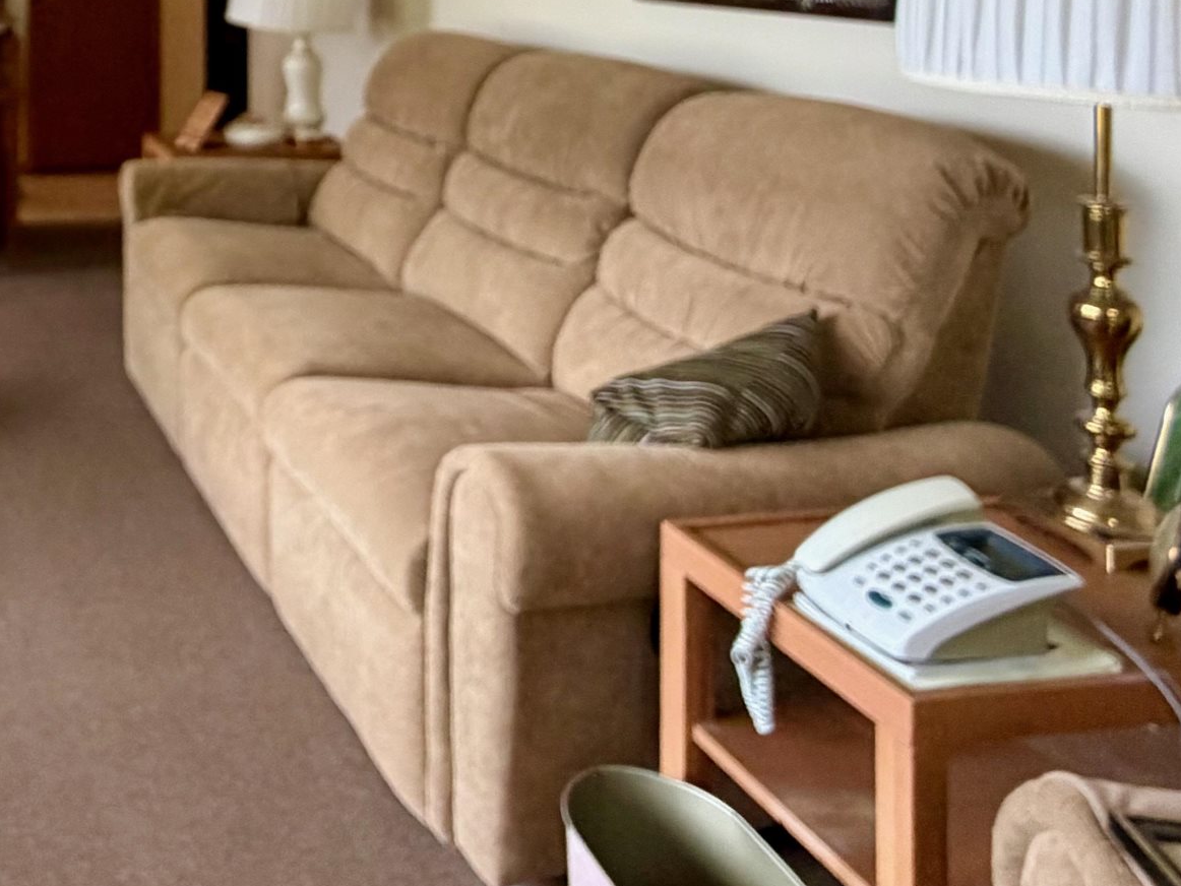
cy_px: -74
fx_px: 1263
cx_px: -2
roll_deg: -0.1
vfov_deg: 33.9
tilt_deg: -0.7
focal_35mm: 37
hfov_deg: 43.0
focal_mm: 2.22
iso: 200
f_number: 2.2
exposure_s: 1/121
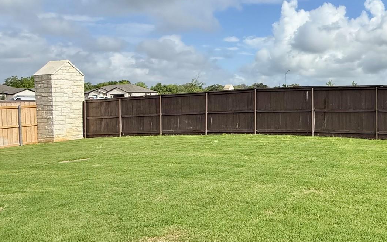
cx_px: 364
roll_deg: +0.8
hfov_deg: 54.2
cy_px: 99
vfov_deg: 43.0
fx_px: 306
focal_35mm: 29
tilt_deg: -0.2
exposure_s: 1/2611
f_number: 2.2
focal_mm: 2.22
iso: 50
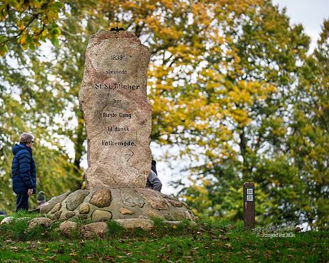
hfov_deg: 13.9
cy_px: 130
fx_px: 1353
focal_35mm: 139
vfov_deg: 11.1
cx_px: 142
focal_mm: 122
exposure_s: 1/1600
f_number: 2.8
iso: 640
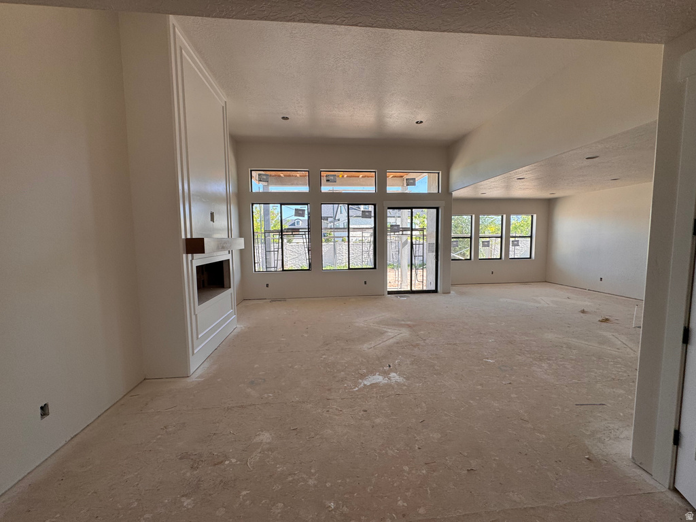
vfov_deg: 85.7
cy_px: 261
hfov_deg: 102.1
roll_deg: +0.7
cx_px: 348
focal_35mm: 14
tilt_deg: -5.6
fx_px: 281
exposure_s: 1/129
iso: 40
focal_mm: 2.22
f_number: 2.2
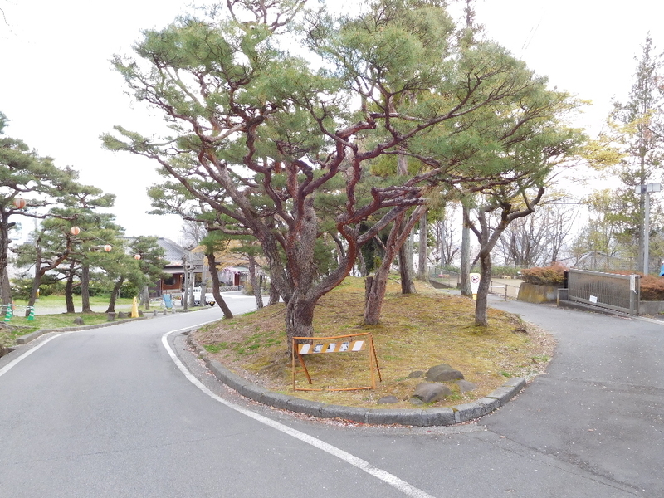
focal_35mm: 25
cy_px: 249
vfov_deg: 54.9
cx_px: 332
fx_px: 480
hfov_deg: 69.4
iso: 125
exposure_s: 1/100
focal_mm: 4.5
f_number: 3.4
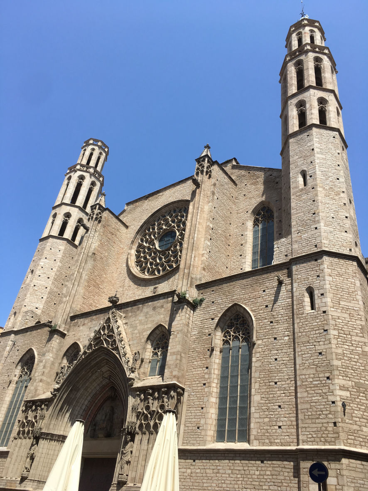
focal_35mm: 29
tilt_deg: +37.0
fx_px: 411
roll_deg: -10.9
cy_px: 246
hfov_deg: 48.2
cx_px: 184
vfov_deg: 61.7
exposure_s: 1/1183
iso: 25
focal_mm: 4.15
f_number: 2.2
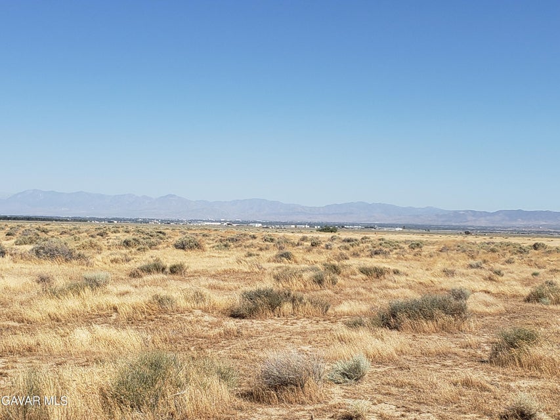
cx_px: 280
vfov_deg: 53.1
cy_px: 210
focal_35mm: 26
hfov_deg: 67.3
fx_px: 421
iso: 50
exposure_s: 1/1874
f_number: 2.4
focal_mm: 4.3
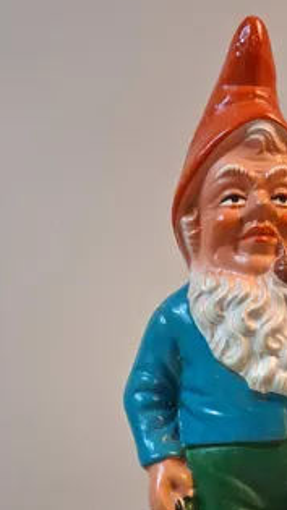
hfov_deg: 21.2
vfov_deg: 36.0
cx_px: 221
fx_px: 758
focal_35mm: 56
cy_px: 408
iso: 400
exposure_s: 1/50
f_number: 1.8
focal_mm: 4
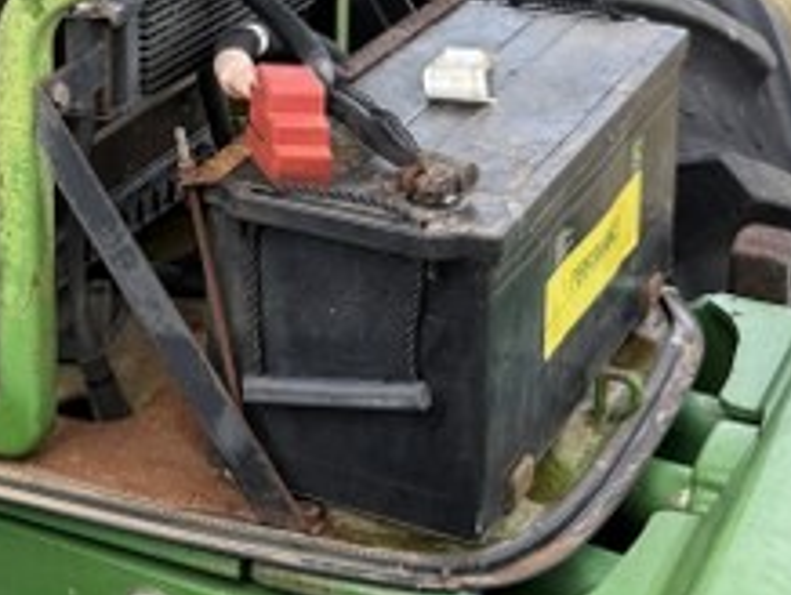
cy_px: -218
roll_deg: +1.6
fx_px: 2013
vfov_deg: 15.8
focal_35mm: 88
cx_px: -163
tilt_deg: -9.5
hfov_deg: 20.7
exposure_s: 1/1192
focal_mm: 6.76
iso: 100
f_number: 1.78
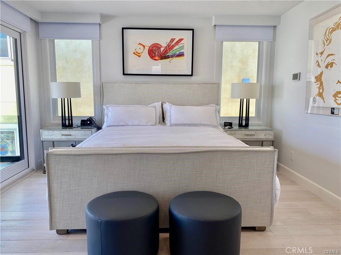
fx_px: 256
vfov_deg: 53.1
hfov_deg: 67.3
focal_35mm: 26
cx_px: 170
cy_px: 128
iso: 40
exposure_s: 1/120
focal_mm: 4.25
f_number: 1.8
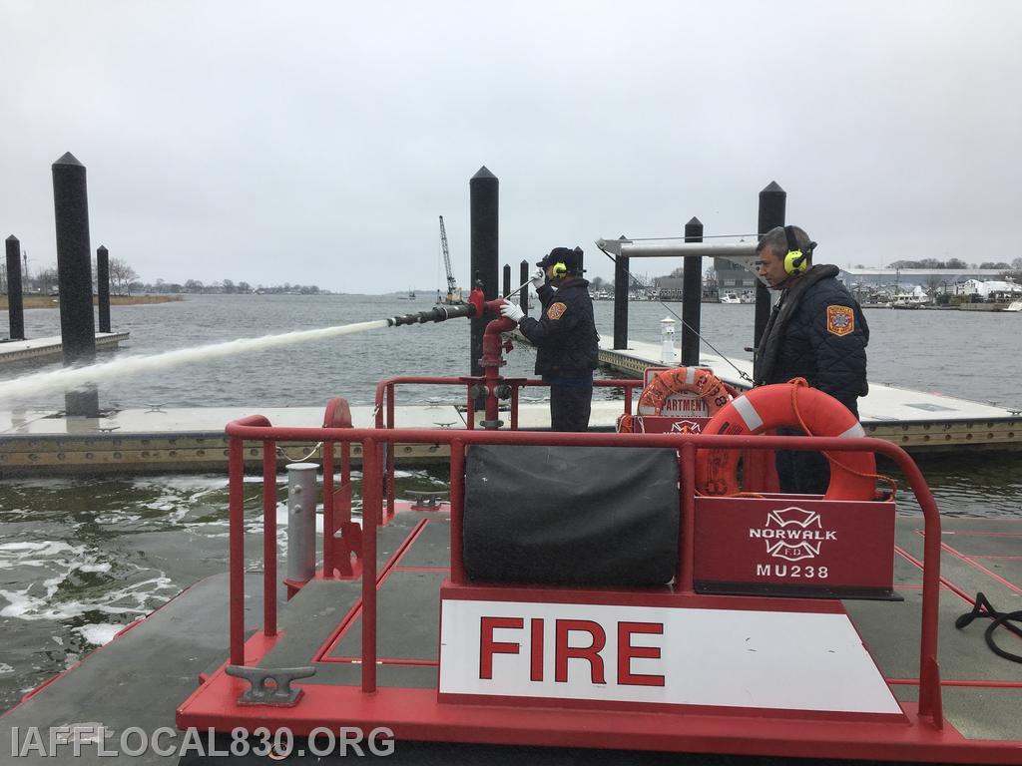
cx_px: 511
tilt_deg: -5.3
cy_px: 383
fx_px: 856
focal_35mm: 29
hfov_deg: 61.7
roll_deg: -1.0
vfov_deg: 48.2
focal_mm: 4.15
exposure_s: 1/864
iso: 25
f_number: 2.2
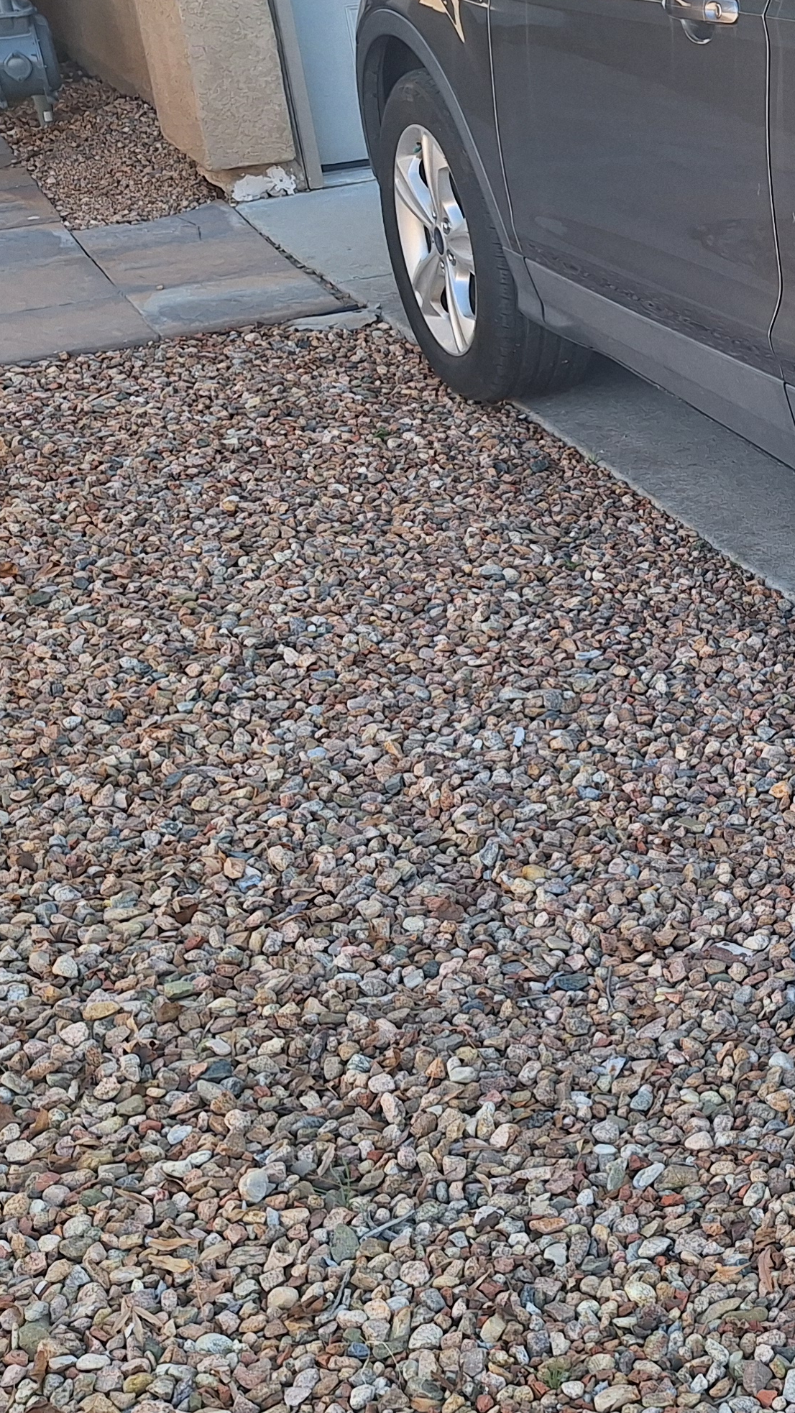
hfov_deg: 20.4
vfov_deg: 39.6
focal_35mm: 52
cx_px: 1130
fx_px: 1949
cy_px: 530
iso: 40
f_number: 1.8
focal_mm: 5.54
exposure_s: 1/658
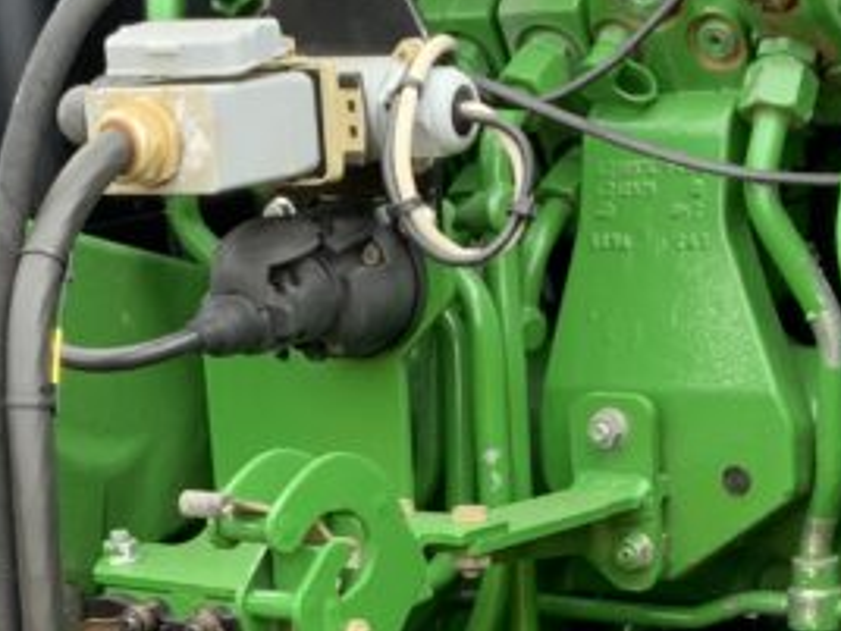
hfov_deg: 17.7
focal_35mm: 111
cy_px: 785
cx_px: 386
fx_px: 2697
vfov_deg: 13.0
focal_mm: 3
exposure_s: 1/122
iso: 25
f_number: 1.8
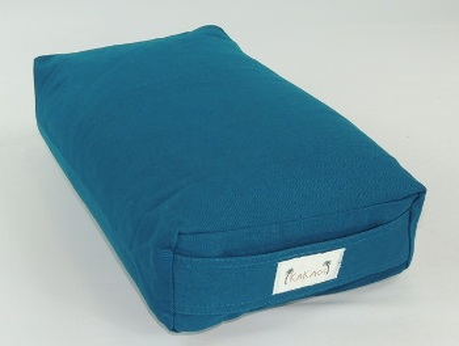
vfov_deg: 40.8
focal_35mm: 35
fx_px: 465
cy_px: 173
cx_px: 230
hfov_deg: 52.5
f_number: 3.3
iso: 125
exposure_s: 1/50
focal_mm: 6.2
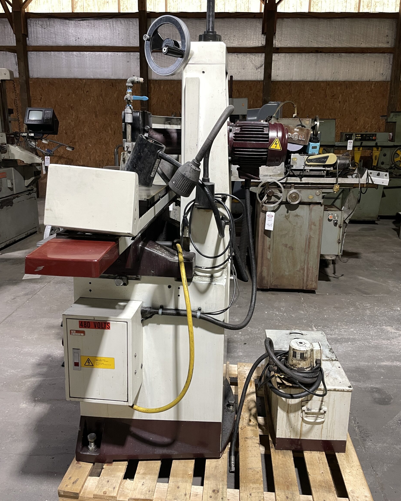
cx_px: 206
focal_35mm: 28
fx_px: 415
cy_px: 239
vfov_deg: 62.2
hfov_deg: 51.5
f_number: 1.6
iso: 125
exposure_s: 1/60
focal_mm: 4.2
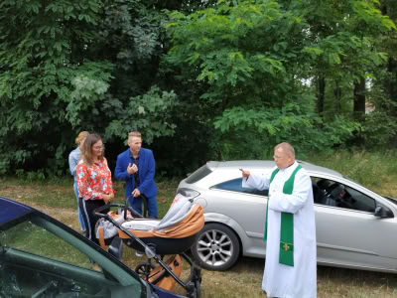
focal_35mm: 24
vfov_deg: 56.8
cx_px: 198
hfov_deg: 71.6
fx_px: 275
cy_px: 149
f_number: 1.9
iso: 250
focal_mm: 3.94
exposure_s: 1/750
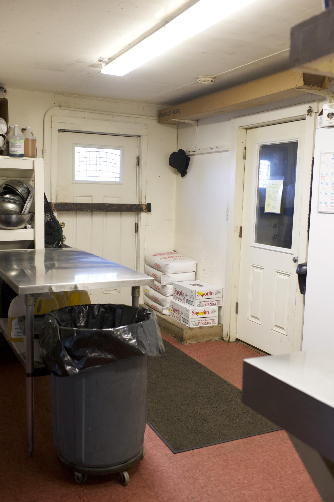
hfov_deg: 37.8
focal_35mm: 35
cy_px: 251
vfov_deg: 54.5
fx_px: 488
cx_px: 167
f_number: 3.5
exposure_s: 1/400
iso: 4000
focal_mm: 35
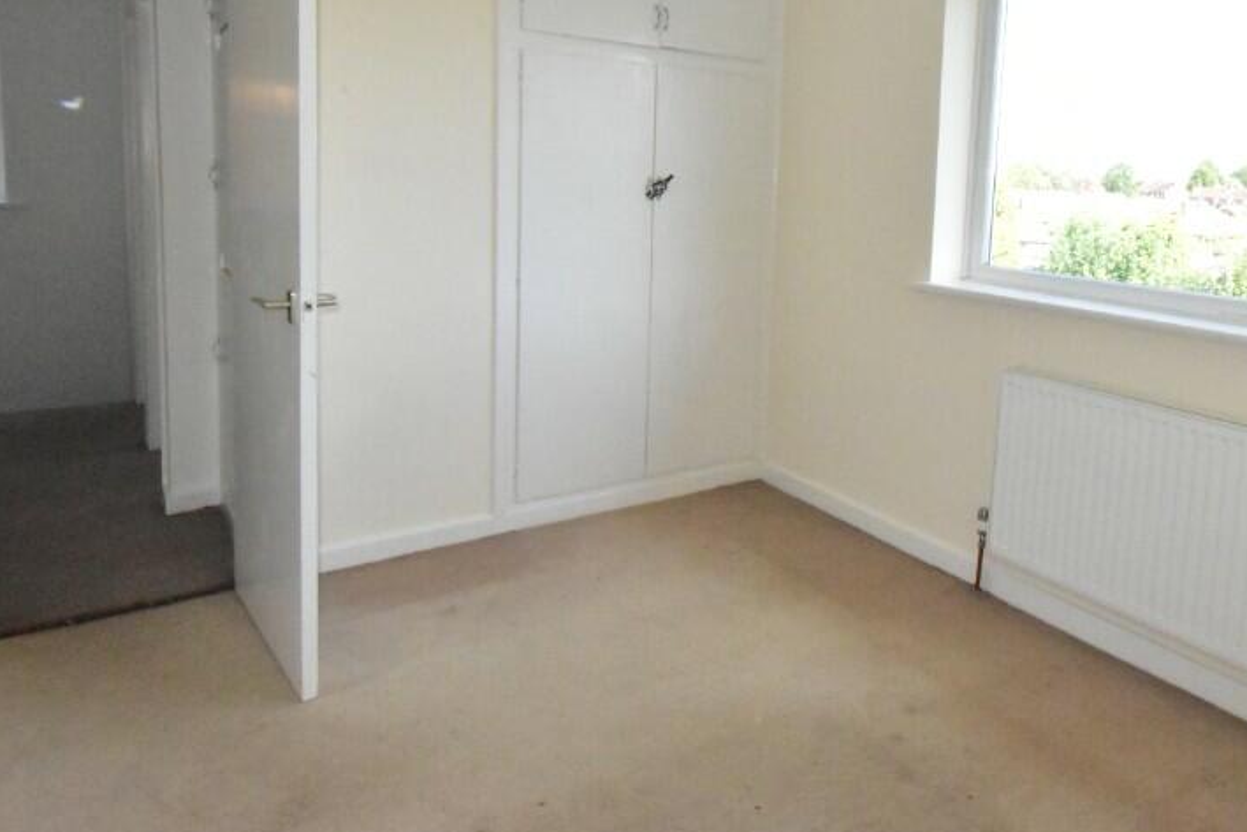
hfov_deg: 68.3
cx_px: 783
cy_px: 277
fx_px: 901
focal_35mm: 26
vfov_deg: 48.7
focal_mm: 12
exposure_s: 1/200
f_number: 25
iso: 11400
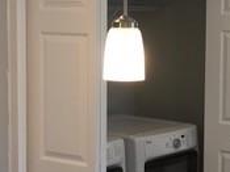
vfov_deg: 13.9
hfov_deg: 18.4
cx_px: 187
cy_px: 83
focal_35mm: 106
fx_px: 704
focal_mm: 4.15
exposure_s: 1/30
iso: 40
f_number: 2.2
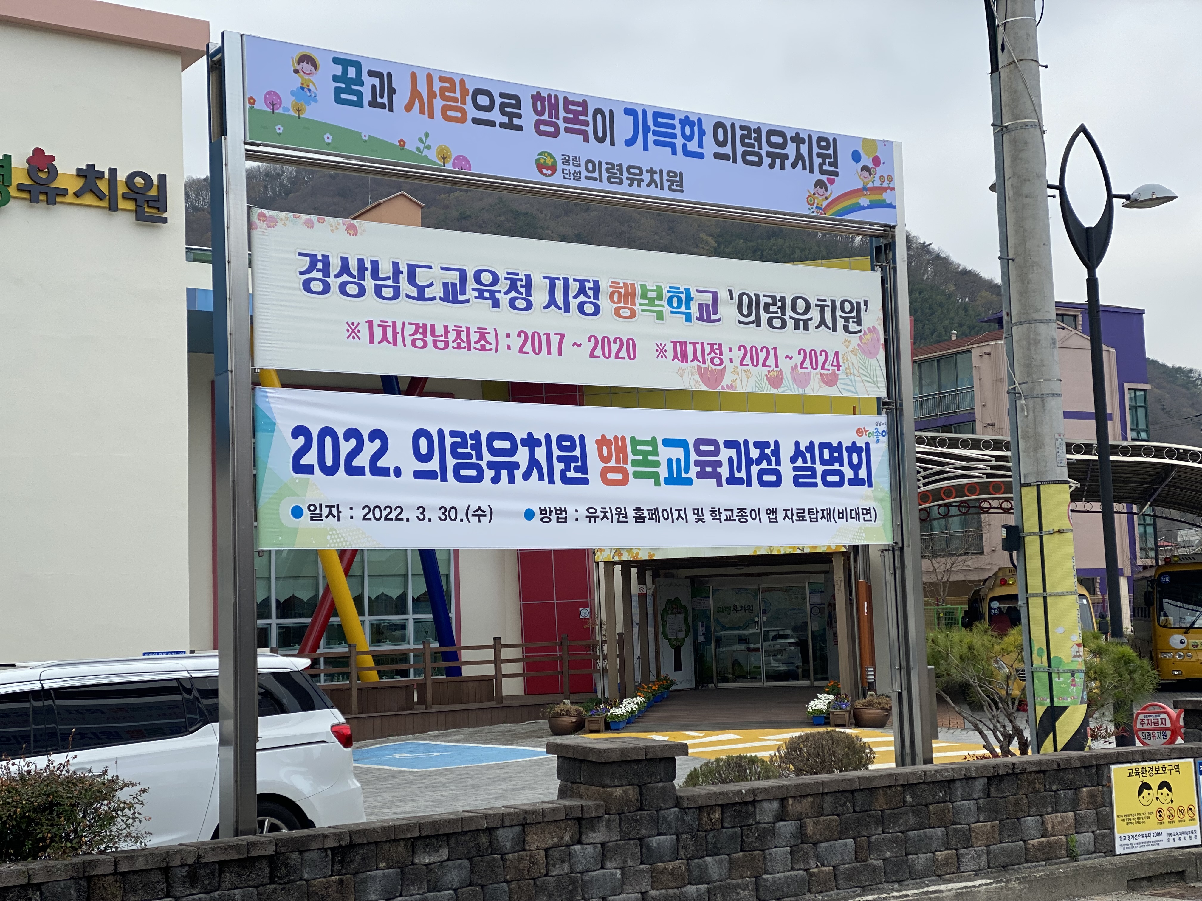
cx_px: 601
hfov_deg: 36.8
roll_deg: +1.7
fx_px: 1806
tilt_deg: +5.3
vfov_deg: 28.0
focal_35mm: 52
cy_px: 450
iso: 20
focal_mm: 6
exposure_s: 1/494
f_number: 2
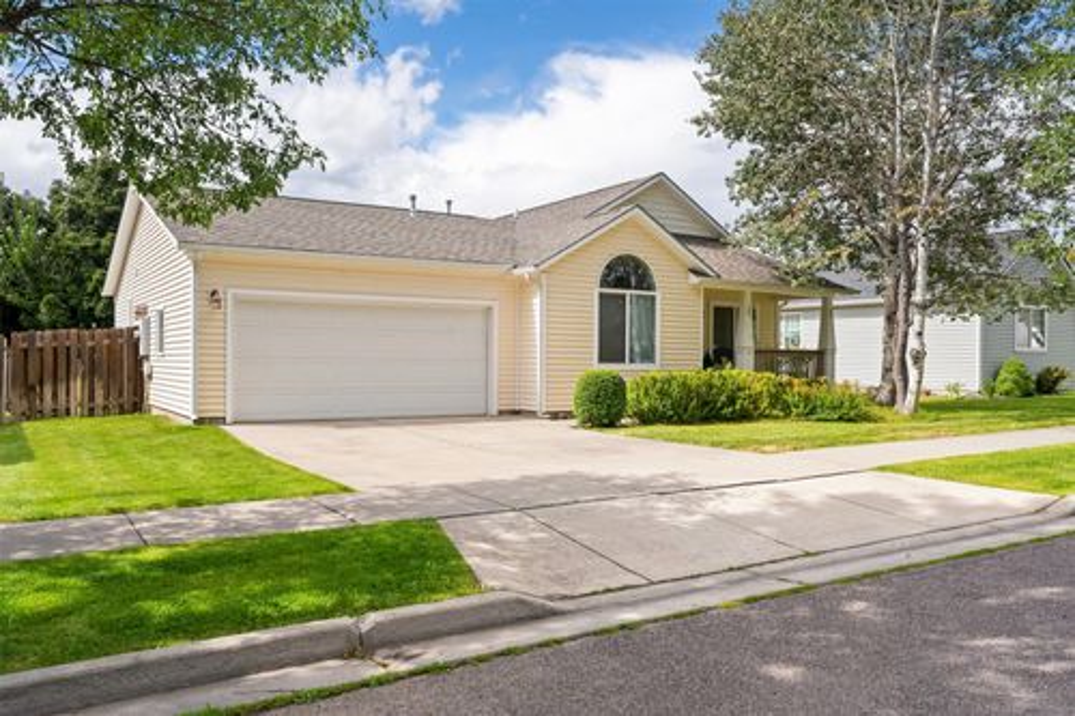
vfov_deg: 46.4
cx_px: 538
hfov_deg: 65.5
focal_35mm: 28
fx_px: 836
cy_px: 358
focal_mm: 28
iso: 250
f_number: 9
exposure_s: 1/160
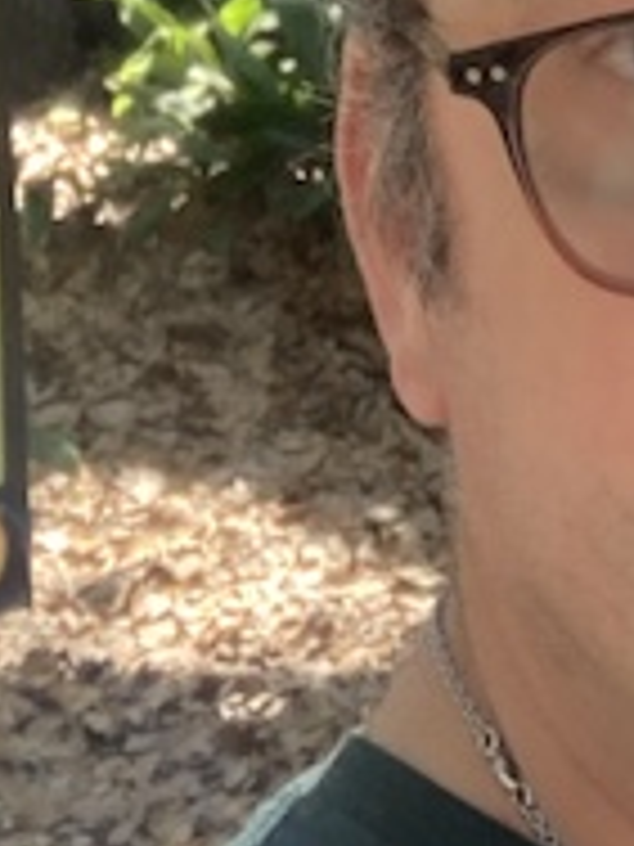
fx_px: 3321
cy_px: -518
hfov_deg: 10.9
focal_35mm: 136
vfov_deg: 13.5
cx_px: 447
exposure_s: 1/121
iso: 50
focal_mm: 2.87
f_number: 2.2
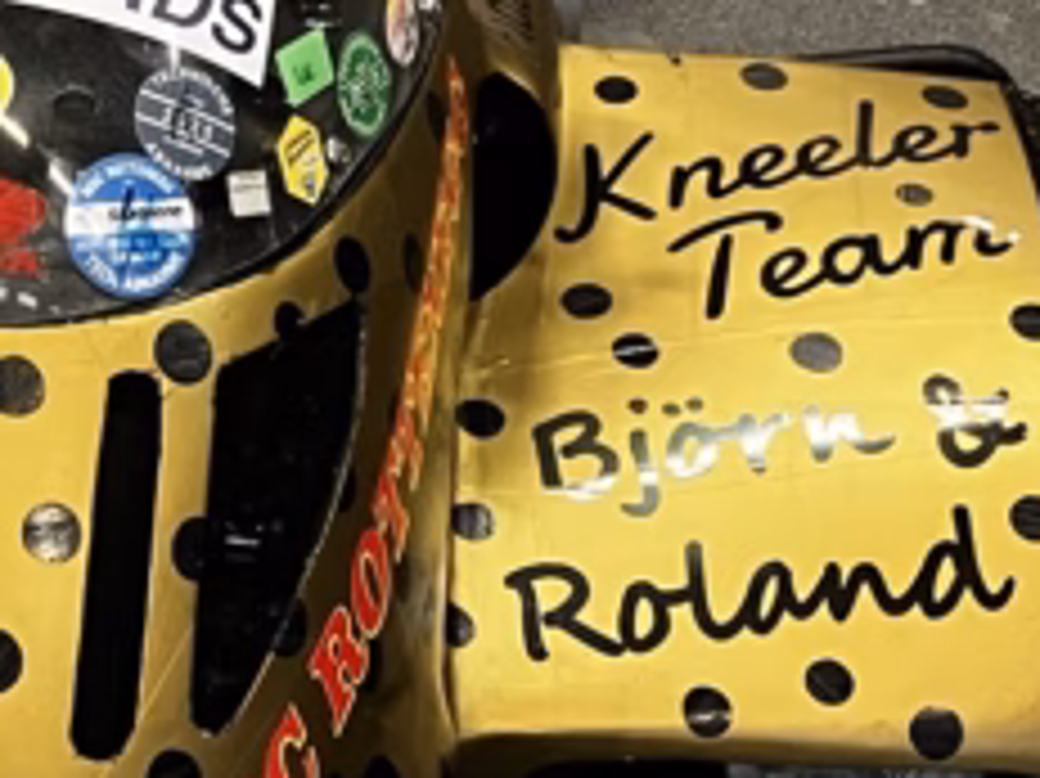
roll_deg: -0.9
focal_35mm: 124
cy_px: -144
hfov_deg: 15.6
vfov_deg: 11.7
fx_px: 3724
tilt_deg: -25.9
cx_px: 0
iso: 125
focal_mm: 3.99
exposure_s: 1/50
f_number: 1.8
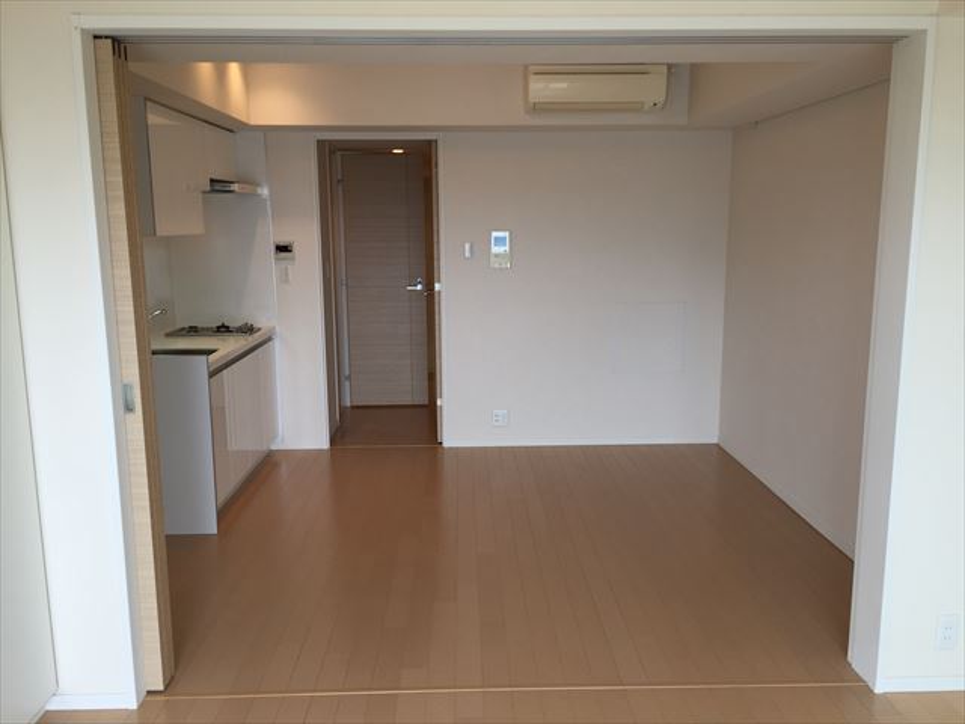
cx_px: 482
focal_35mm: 29
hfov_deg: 61.7
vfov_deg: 48.2
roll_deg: +0.5
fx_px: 808
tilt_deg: -9.6
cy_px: 362
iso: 32
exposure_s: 1/100
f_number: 2.2
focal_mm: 4.15
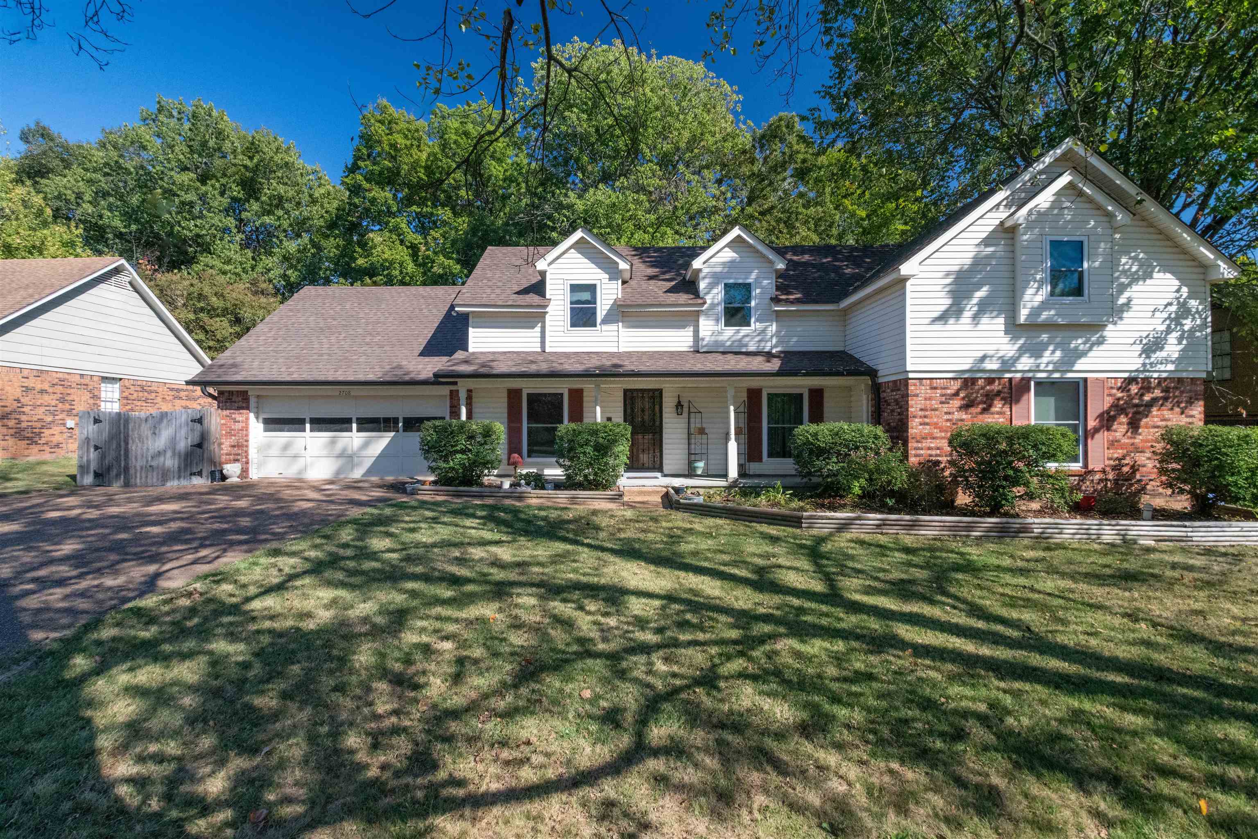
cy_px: 420
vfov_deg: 77.3
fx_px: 524
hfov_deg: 100.4
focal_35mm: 15
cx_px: 629
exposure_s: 1/800
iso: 1600
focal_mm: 15
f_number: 11
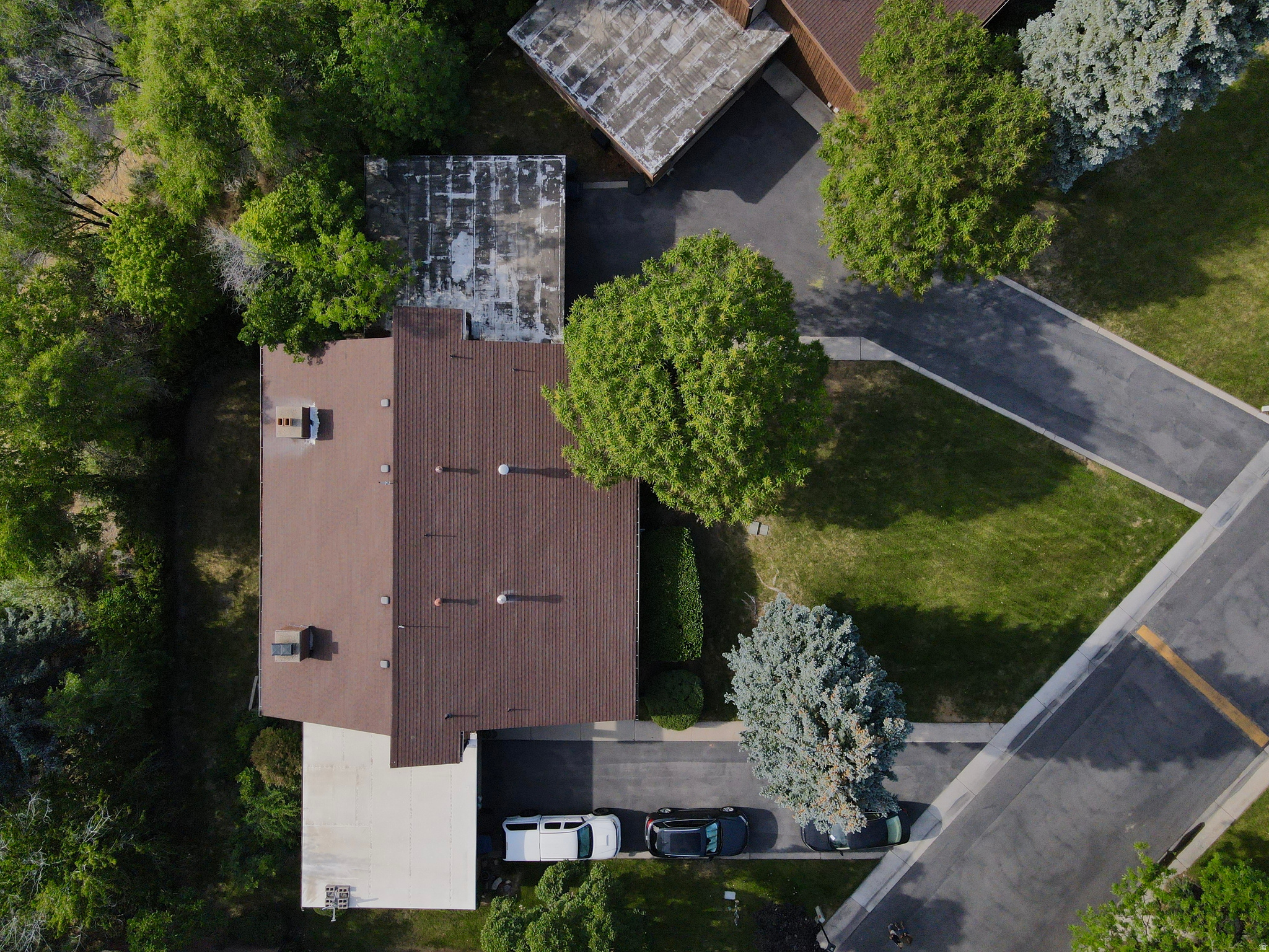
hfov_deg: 71.6
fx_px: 880
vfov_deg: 56.8
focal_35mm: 24
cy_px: 476
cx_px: 634
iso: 200
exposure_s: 1/1600
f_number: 2.8
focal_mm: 4.5
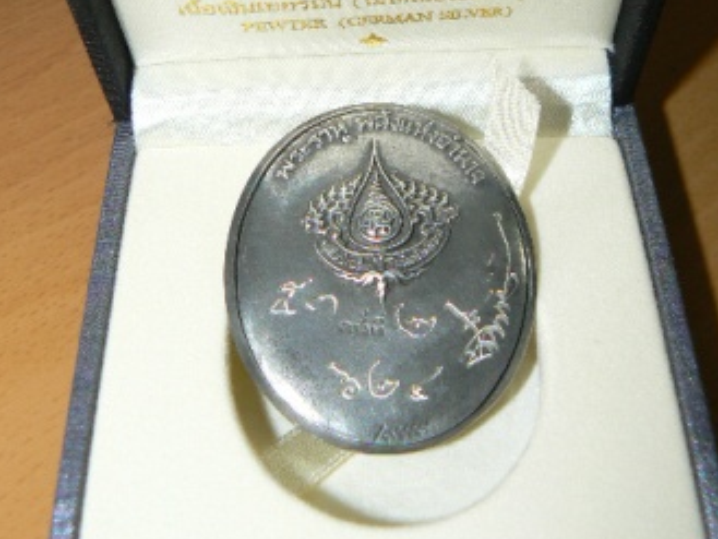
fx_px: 1017
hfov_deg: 38.9
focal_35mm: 49
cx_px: 358
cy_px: 135
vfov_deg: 29.2
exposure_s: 1/20
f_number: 2.8
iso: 100
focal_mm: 6
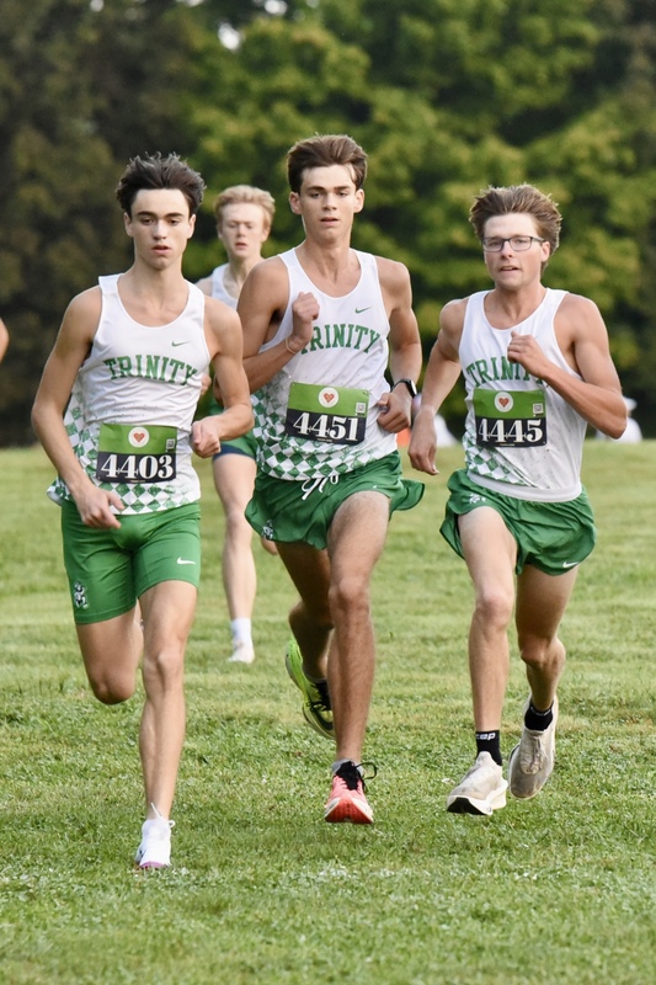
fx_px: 5469
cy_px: 492
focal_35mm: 200
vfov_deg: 10.3
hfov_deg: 6.9
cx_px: 328
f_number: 4.5
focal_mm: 200
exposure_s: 1/1250
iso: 8000
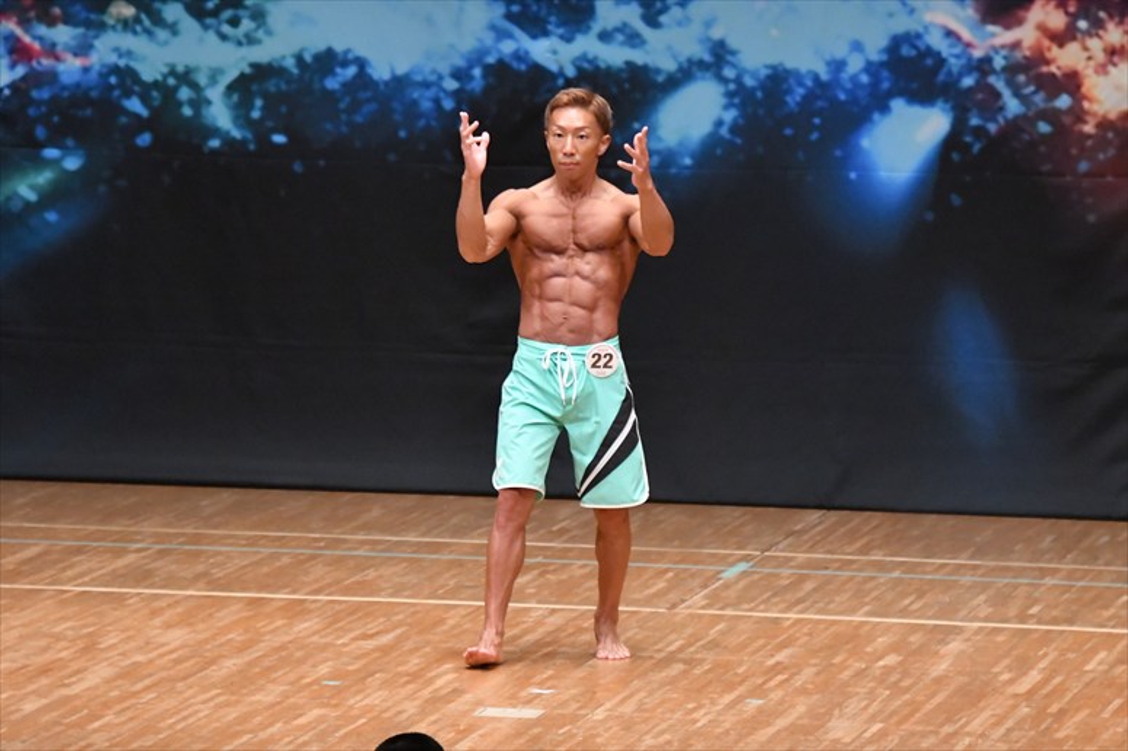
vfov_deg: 5.1
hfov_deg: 7.6
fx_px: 8456
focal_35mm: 270
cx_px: 564
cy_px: 376
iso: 8000
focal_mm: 180
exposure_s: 1/400
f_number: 5.6
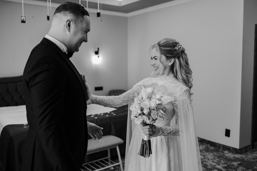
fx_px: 250
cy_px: 86
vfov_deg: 37.9
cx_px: 128
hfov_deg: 54.4
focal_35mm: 35
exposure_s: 1/250
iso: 640
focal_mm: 35
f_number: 2.2
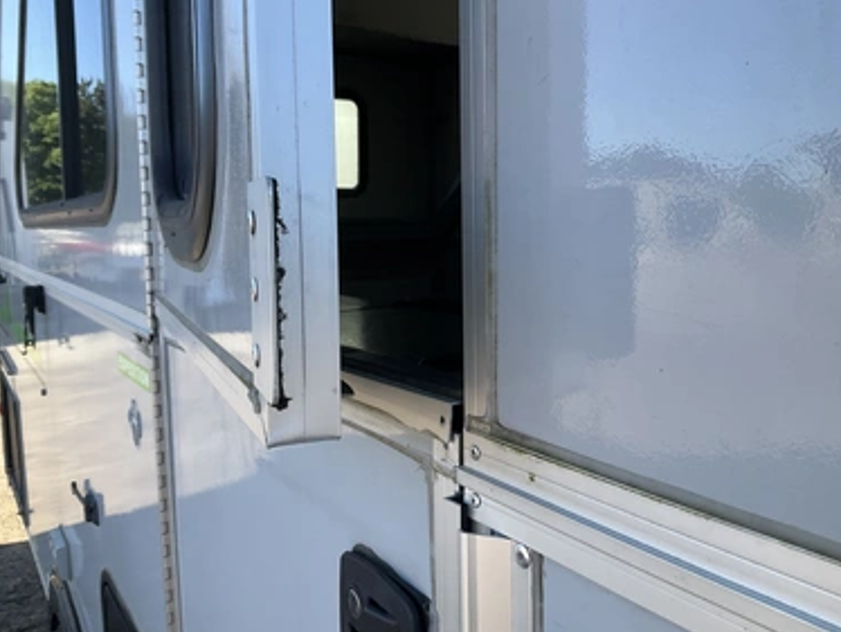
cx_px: 436
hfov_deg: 58.3
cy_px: 301
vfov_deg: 45.5
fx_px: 754
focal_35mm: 31
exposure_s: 1/335
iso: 25
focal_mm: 3
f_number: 1.8
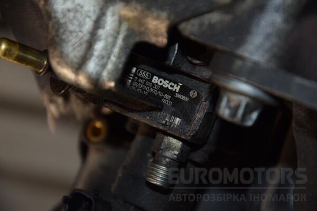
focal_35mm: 158
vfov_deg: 8.7
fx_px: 1387
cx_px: 158
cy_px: 106
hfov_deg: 13.0
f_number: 5.6
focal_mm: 105
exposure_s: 1/60
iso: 800
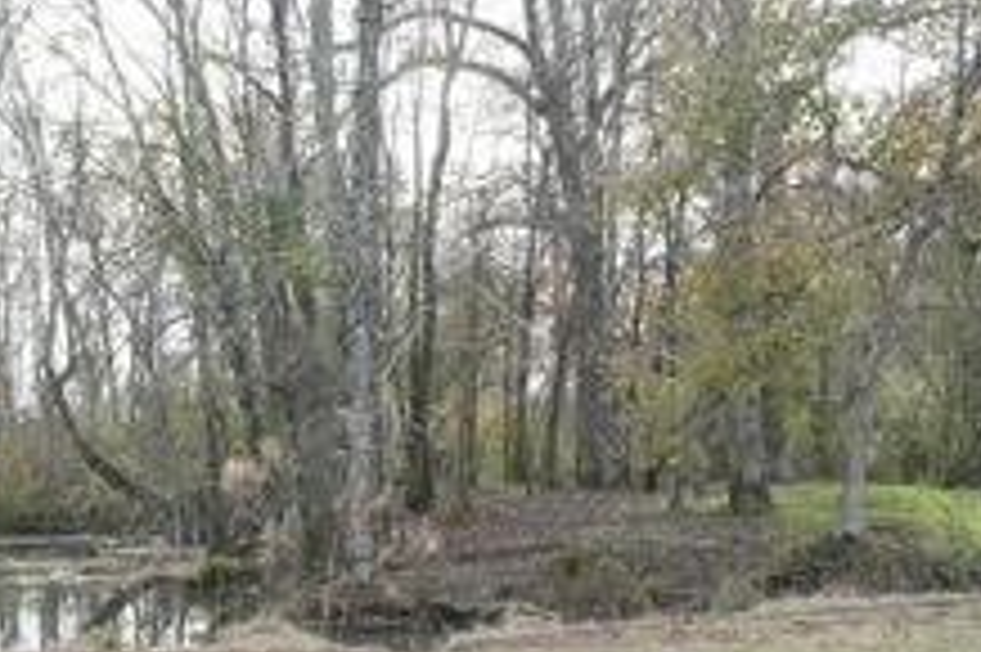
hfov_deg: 28.8
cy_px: 558
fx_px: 1797
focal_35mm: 66
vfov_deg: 20.3
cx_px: 18
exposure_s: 1/50
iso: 320
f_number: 11
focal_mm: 32
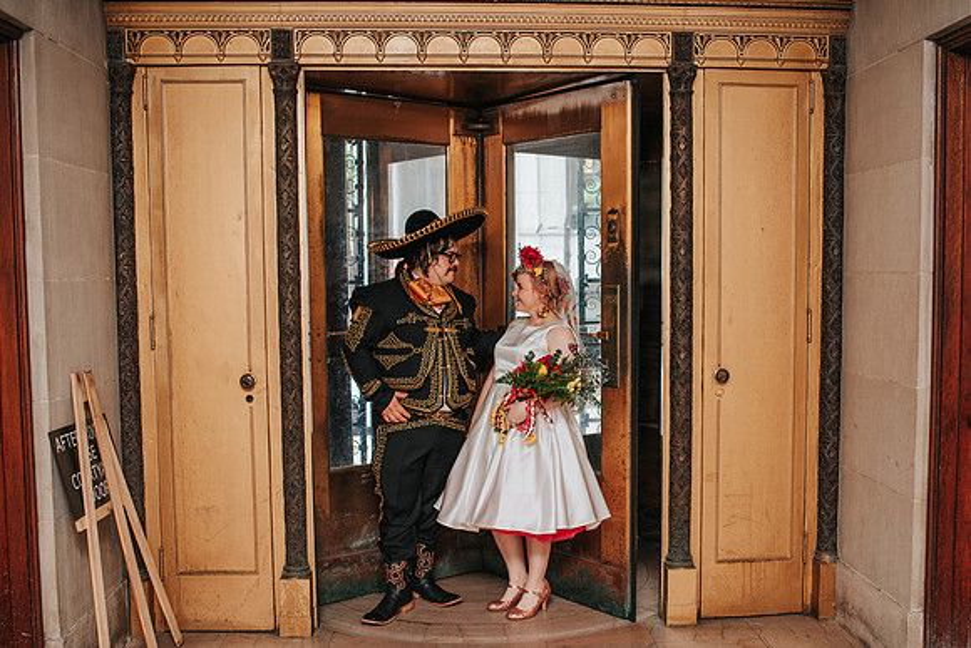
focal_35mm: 39
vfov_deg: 34.6
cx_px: 530
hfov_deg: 50.0
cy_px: 356
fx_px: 1039
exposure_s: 1/200
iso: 1000
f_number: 3.5
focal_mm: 35
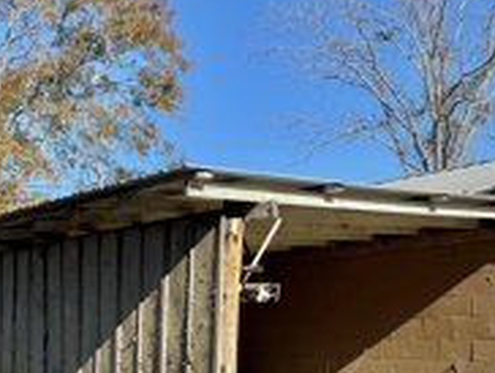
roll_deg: +1.1
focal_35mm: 57
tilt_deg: +0.6
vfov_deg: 25.1
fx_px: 816
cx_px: 335
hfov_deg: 33.4
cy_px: 324
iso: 50
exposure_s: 1/3831
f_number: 1.5
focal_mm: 5.7
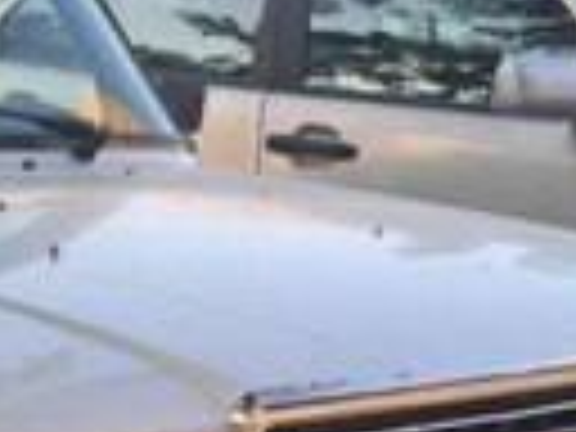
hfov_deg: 12.8
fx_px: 2479
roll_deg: -1.7
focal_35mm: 149
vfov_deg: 9.7
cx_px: -184
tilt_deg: -14.8
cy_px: 605
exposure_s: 1/100
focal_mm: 4.15
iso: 40
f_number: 2.2
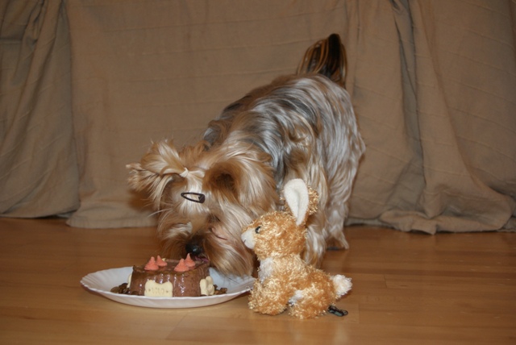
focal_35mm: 52
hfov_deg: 37.8
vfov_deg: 25.8
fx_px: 753
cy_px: 172
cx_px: 258
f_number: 5.6
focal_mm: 35
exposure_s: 1/60
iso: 400
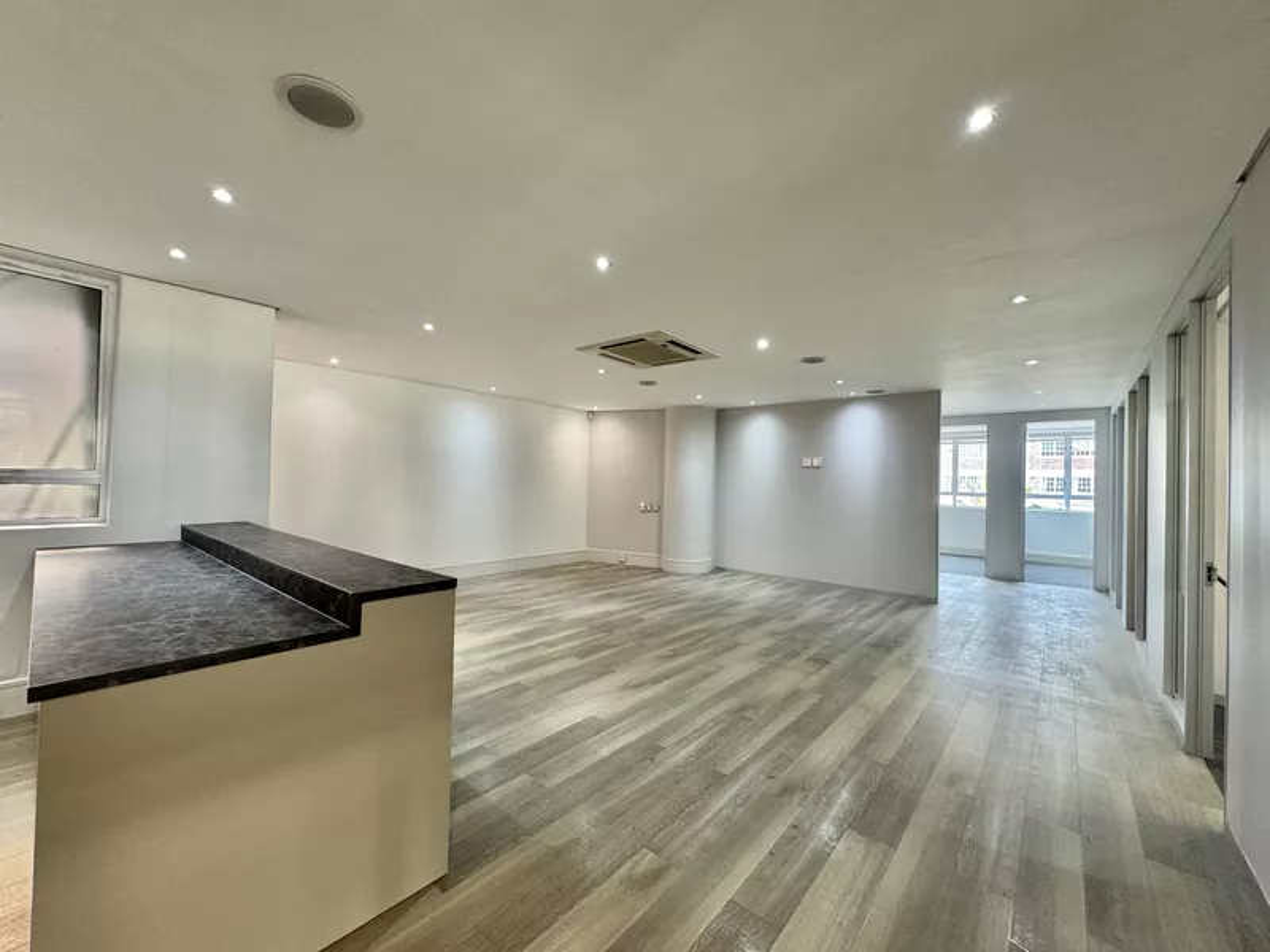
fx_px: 514
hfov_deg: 102.1
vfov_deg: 85.7
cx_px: 635
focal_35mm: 14
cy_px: 476
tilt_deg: +0.1
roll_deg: -1.2
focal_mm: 2.22
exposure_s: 1/50
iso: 160
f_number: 2.2
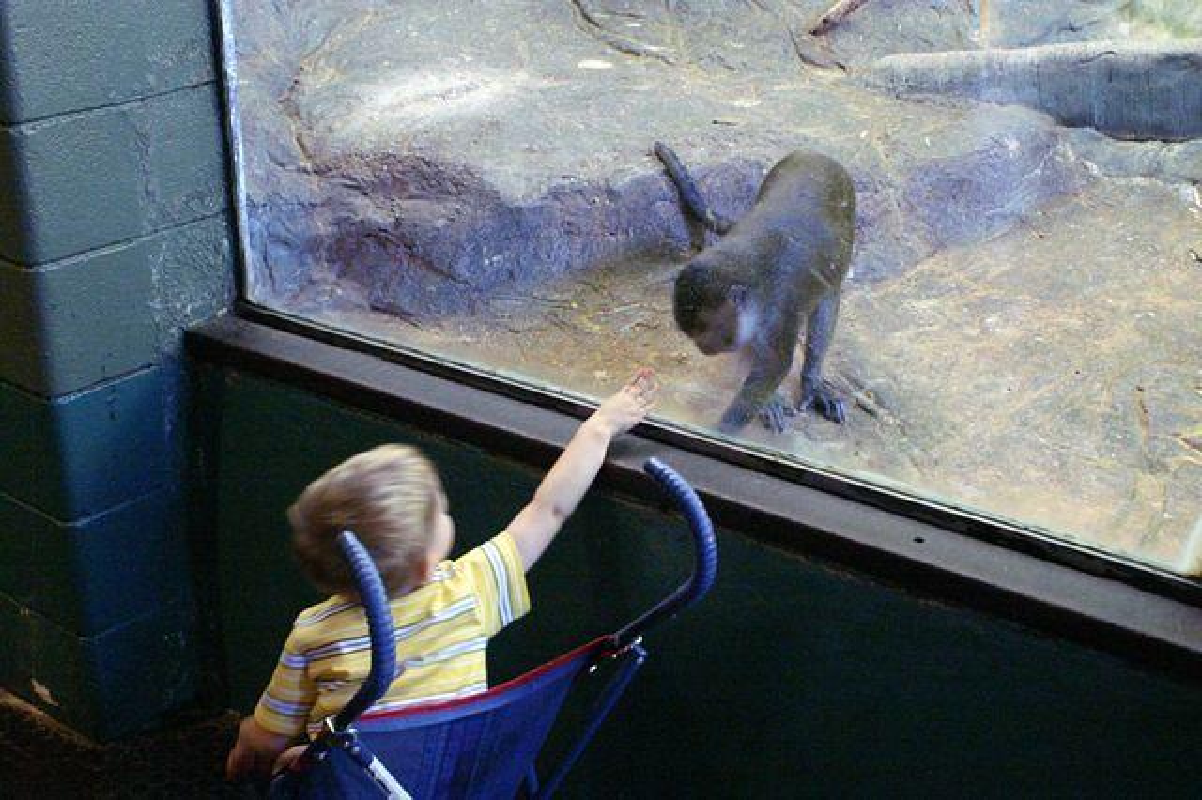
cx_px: 601
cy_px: 400
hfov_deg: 43.6
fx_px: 1502
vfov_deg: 29.8
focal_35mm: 45
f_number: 5
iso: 3200
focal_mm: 30
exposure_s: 1/5
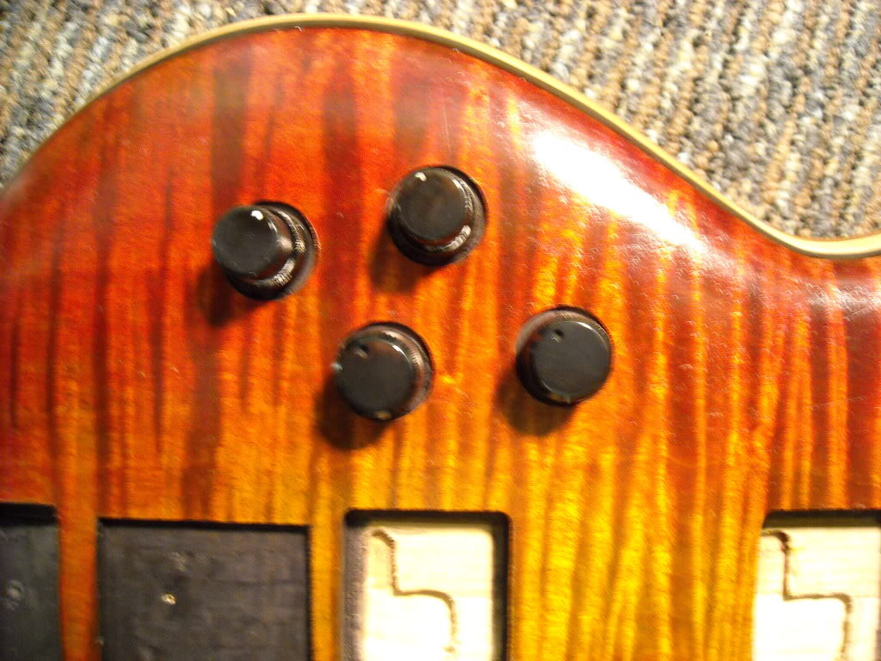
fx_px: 891
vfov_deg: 40.7
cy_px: 330
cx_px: 440
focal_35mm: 35
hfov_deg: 52.6
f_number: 2.8
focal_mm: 5.7
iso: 417
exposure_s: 1/8
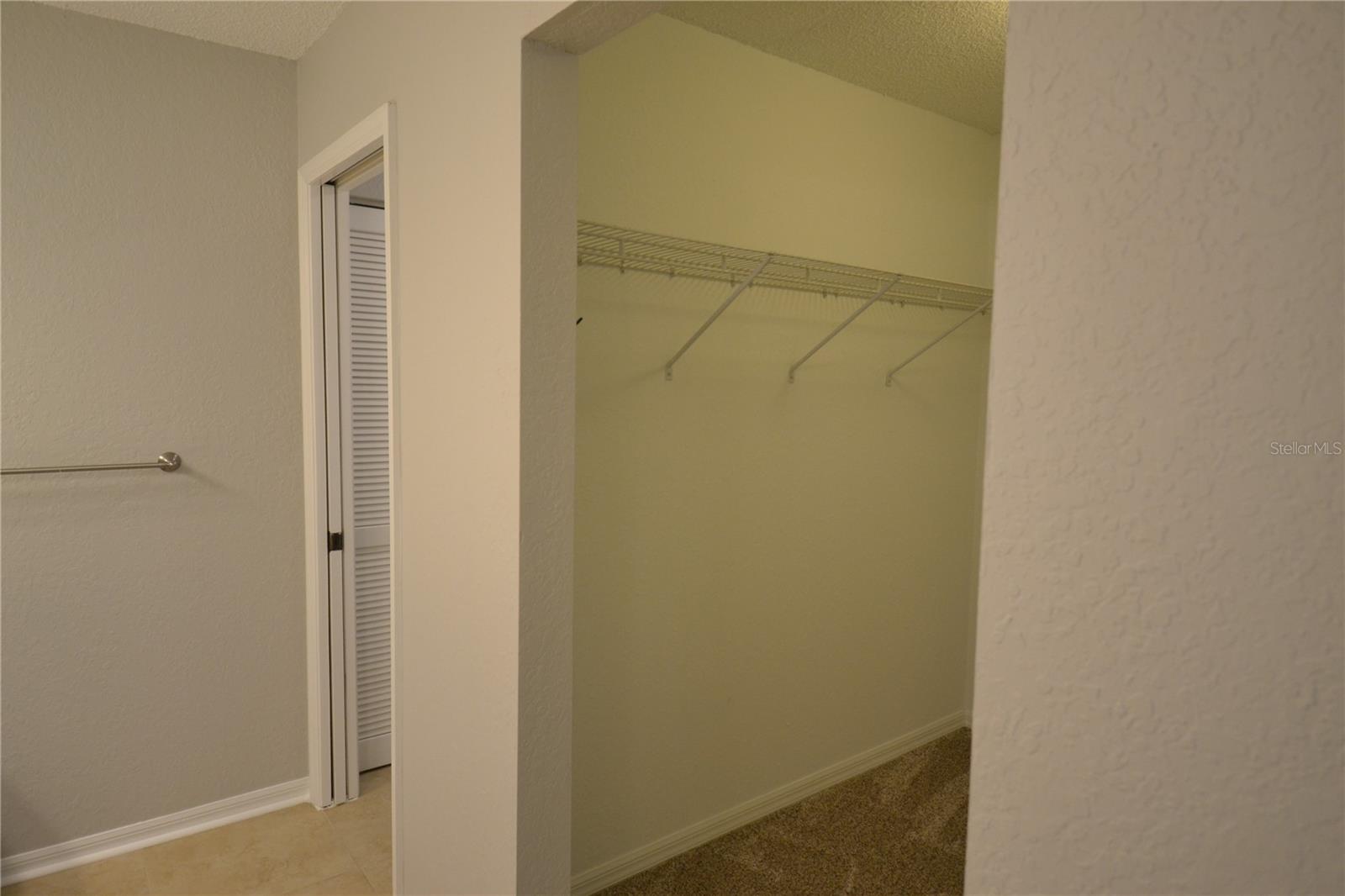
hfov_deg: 81.2
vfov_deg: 59.5
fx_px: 784
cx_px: 672
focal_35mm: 21
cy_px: 448
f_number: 4
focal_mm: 14
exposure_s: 1/60
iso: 720
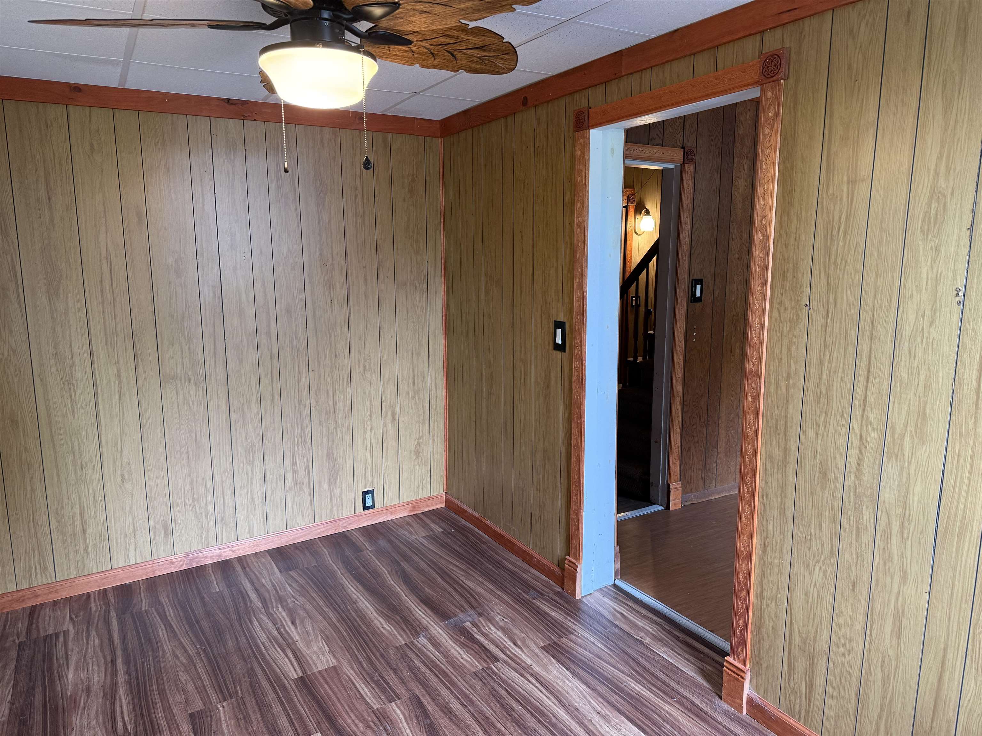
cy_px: 368
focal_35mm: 24
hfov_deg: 71.6
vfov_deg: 56.8
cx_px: 491
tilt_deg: -9.4
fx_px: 681
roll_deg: +0.2
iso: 250
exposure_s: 1/60
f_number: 1.78
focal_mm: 6.76
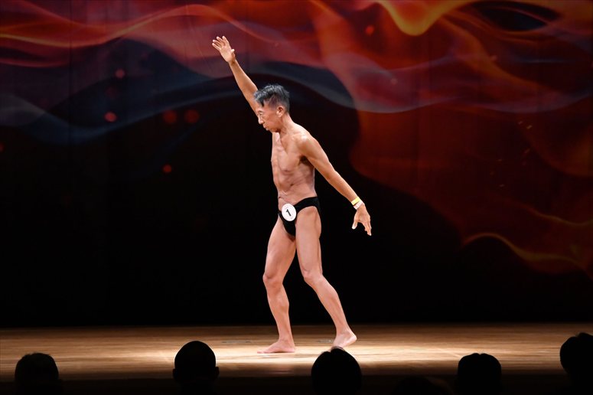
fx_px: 3326
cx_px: 296
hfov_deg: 10.2
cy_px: 198
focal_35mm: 202
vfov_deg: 6.8
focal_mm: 135
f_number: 5.6
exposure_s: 1/400
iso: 4000
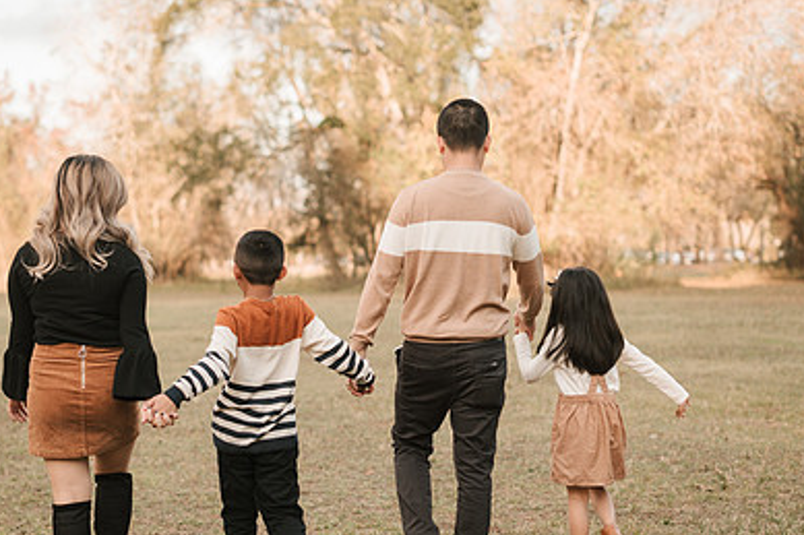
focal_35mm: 77
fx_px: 1719
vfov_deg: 17.7
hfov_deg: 26.3
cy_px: 313
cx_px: 333
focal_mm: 50
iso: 200
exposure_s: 1/1000
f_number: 2
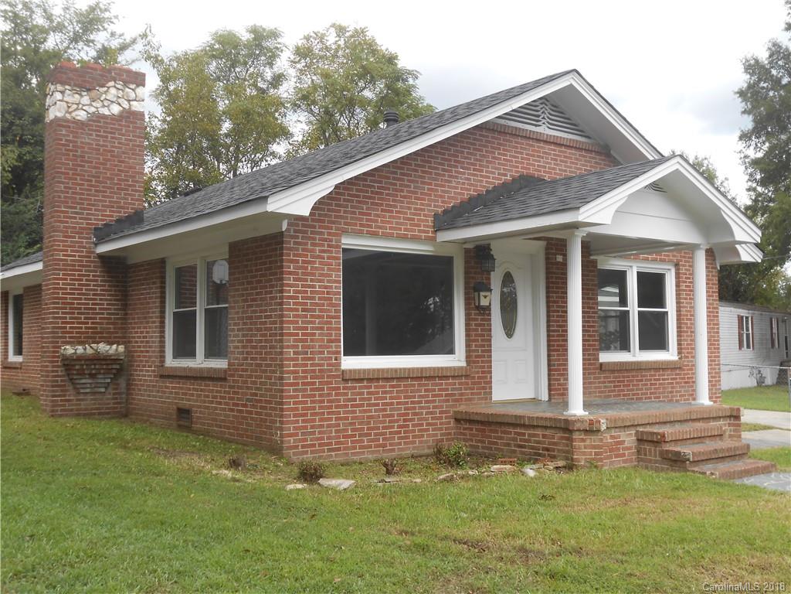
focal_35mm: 38
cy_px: 297
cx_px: 396
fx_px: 868
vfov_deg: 37.7
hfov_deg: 49.0
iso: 80
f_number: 4.2
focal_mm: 6.8
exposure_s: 1/200
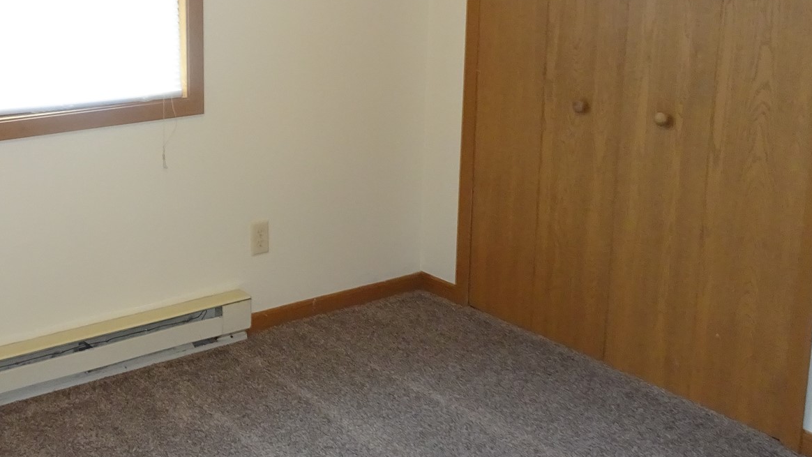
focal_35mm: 46
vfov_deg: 25.7
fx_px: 991
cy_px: 113
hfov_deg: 43.4
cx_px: 223
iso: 320
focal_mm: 4.1
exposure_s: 1/30
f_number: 3.5
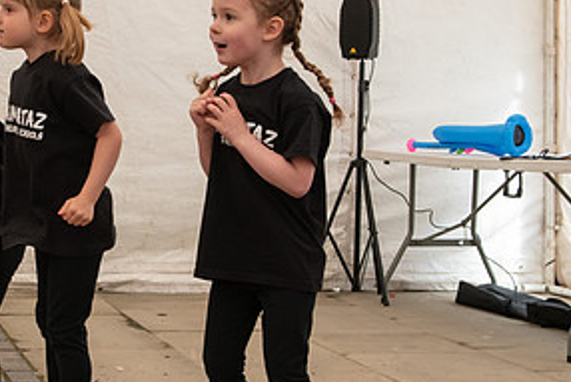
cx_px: 61
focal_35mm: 83
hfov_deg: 23.8
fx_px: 1317
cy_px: 176
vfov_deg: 16.5
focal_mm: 35
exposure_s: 1/320
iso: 560
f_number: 8
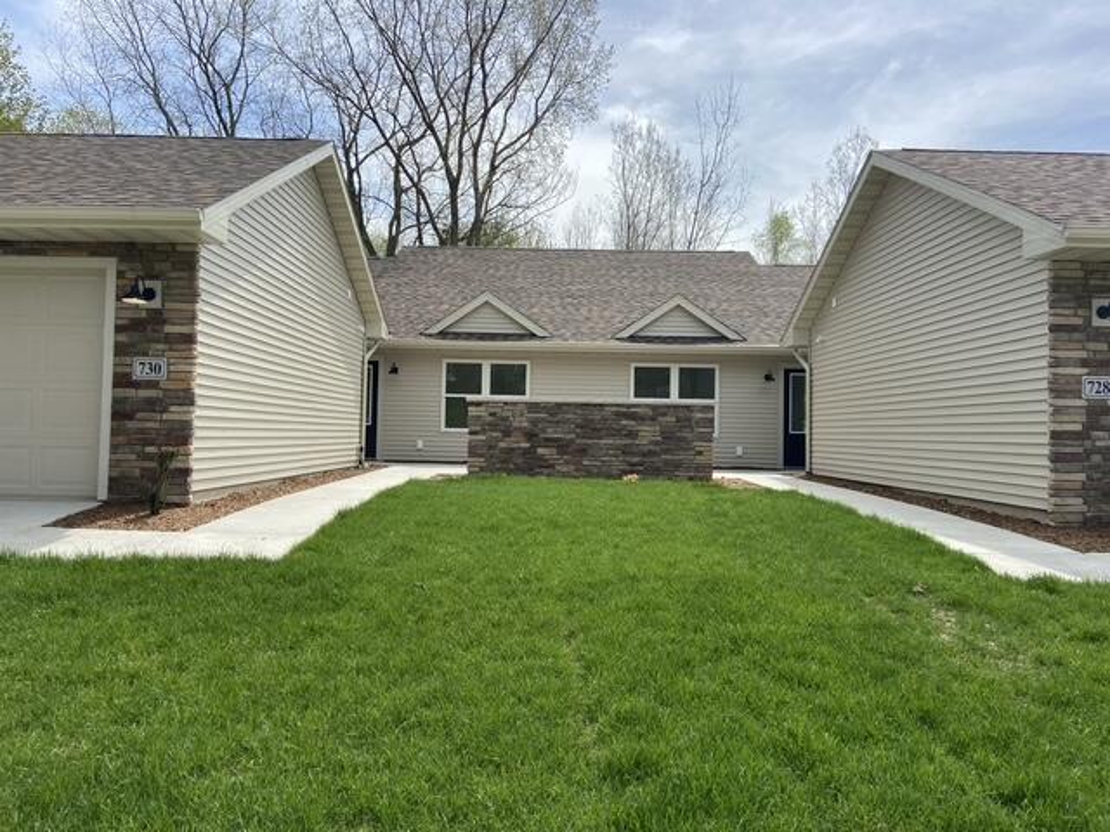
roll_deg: -1.3
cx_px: 555
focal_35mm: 26
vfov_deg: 53.1
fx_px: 834
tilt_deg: +1.9
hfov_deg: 67.3
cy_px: 416
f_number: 1.8
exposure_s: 1/3205
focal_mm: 4.25
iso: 32
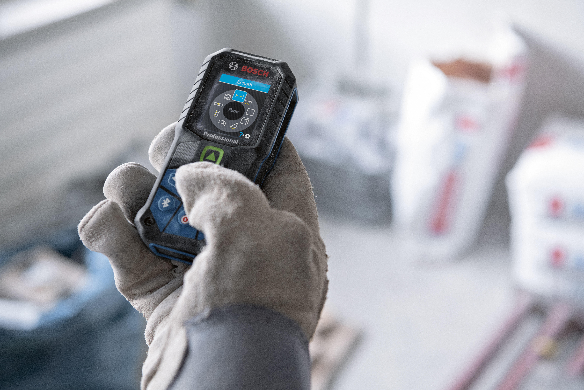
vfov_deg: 24.2
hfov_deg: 35.6
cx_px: 292
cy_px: 195
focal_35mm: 56
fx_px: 908
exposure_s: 1/100
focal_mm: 56
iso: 800
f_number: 4.5
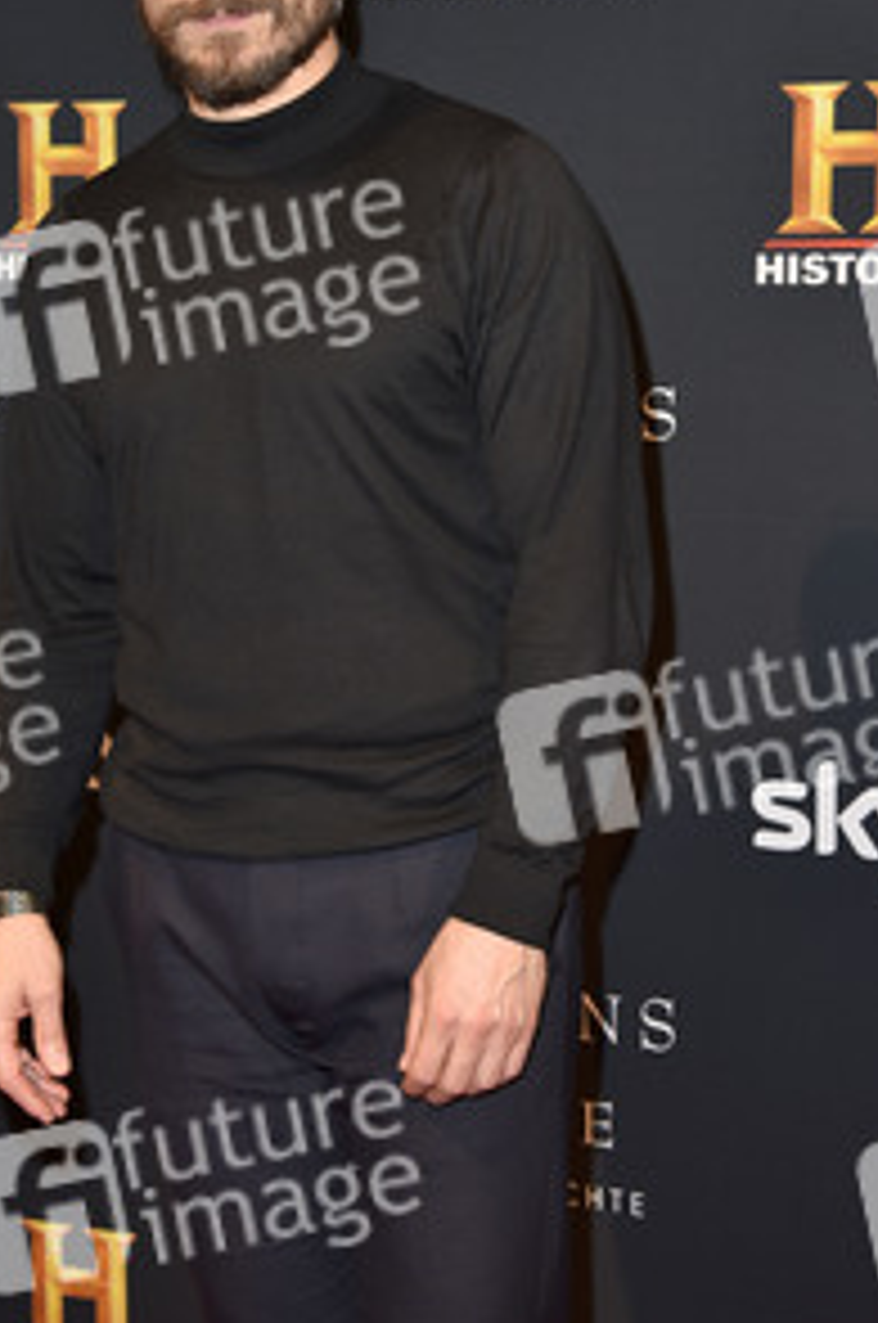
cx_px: 320
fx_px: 2900
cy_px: 513
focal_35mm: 79
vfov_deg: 25.7
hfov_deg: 17.2
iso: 640
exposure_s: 1/125
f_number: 5.6
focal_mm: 58
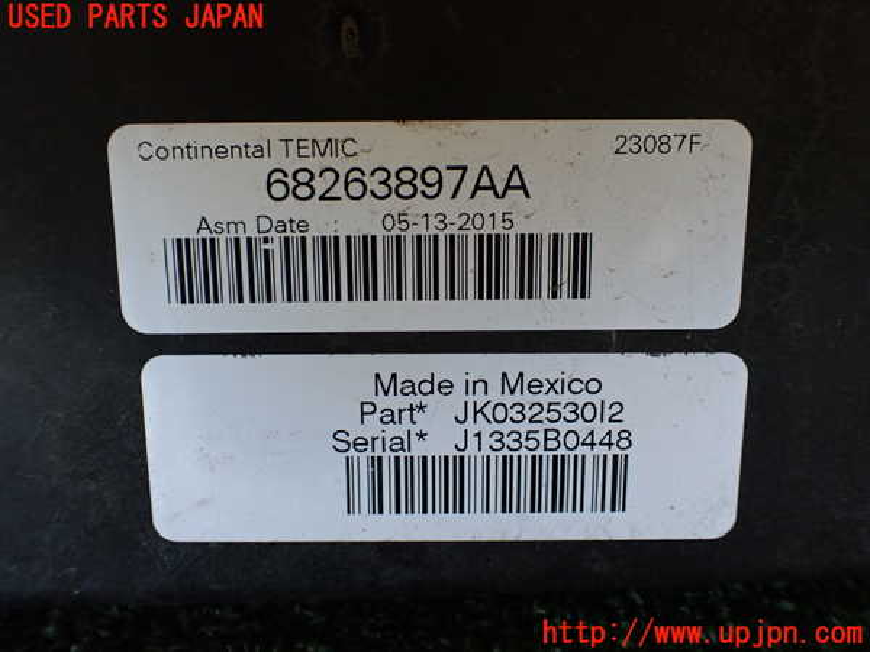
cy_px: 326
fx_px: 754
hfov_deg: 60.0
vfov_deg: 46.8
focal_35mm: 30
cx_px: 435
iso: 250
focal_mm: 5.4
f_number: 2.3
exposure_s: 1/125
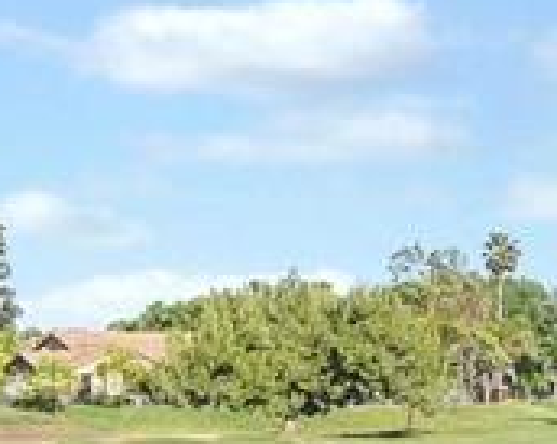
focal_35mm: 118
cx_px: 560
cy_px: 405
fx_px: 1942
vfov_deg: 12.9
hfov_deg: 16.0
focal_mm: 10
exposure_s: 1/640
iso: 200
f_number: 5
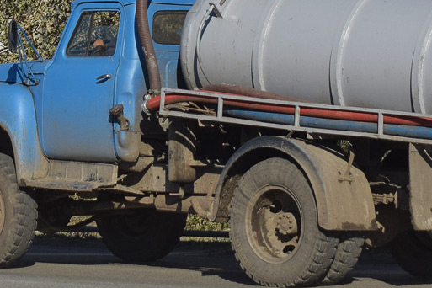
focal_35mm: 193
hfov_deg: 10.6
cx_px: 249
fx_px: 2318
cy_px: 34
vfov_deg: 7.1
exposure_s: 1/1600
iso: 200
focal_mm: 55
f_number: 7.1
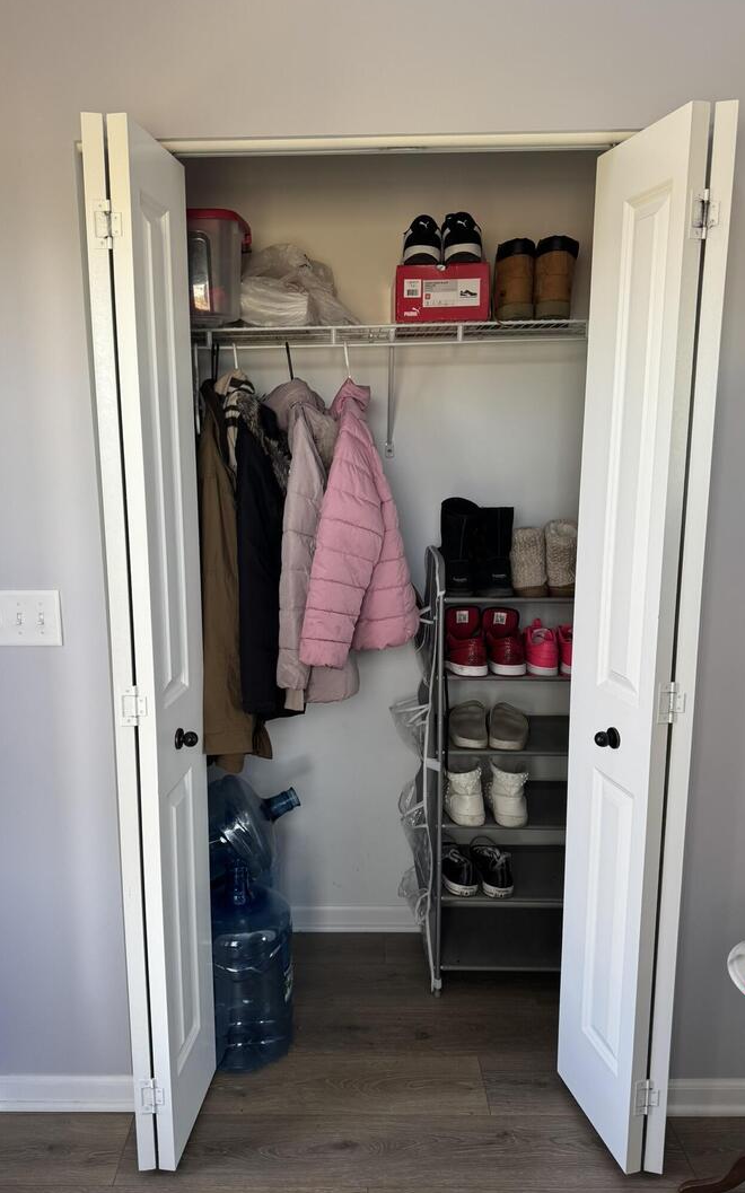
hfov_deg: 47.5
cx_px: 330
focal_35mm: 26
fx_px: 845
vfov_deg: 70.4
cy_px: 596
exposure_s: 1/121
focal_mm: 6.76
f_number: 1.78
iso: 160
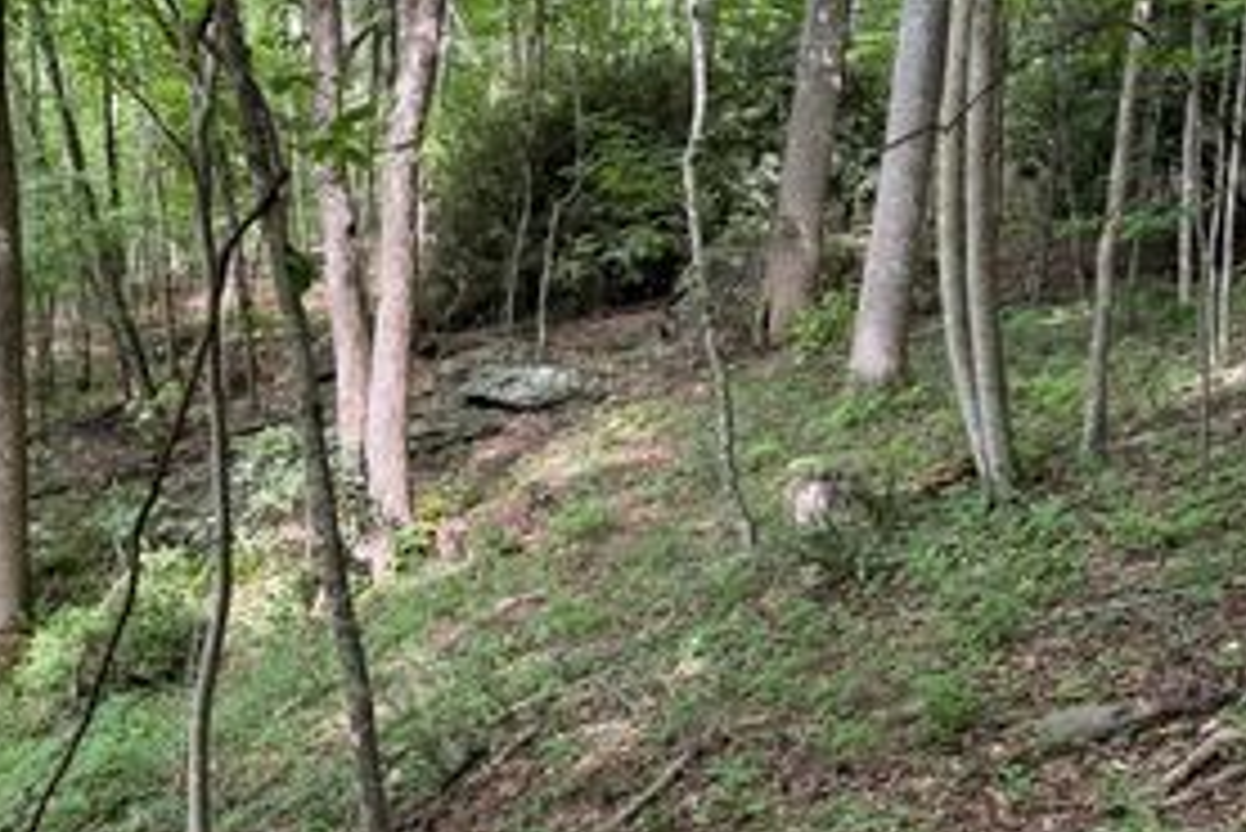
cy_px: 434
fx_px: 1558
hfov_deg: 43.2
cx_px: 450
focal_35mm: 45
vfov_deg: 29.9
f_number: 1.78
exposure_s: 1/121
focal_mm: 6.76
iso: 80
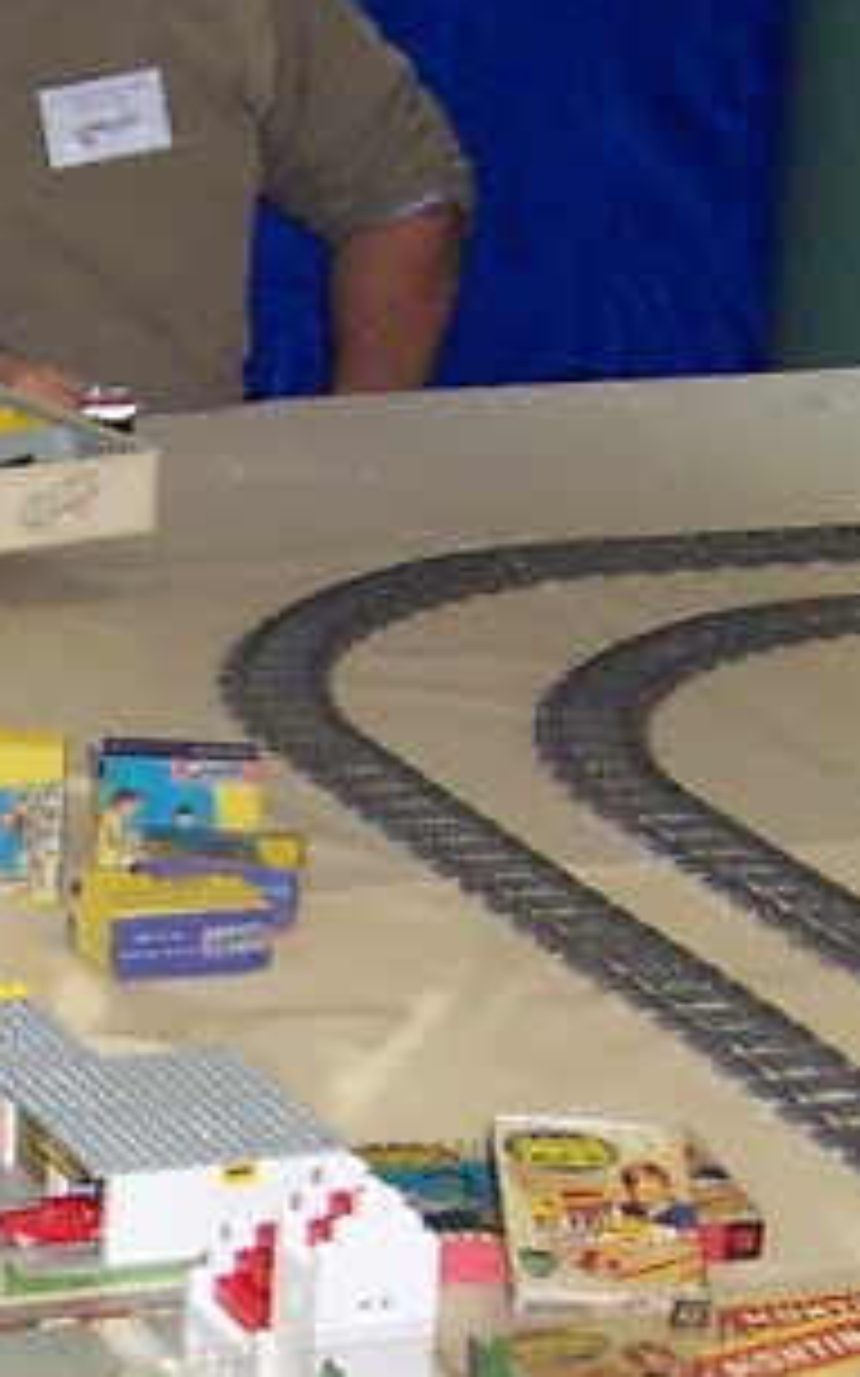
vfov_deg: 13.6
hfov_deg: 8.3
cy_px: 968
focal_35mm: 154
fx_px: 5781
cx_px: -585
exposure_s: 1/60
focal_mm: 5.6
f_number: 2.8
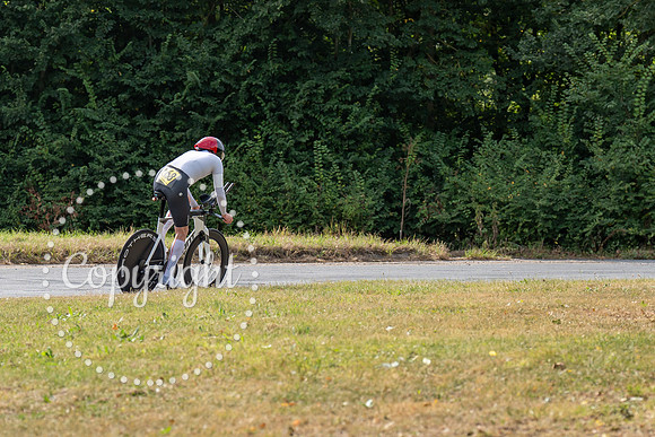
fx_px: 3752
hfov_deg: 10.0
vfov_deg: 6.7
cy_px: 304
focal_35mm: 206
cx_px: 174
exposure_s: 1/1000
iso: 125
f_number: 4
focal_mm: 104
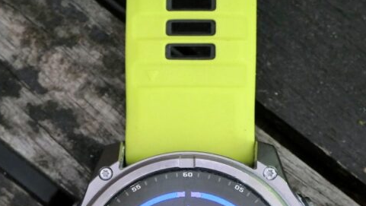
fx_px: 2748
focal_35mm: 283
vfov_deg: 4.3
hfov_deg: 7.6
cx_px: 184
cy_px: 257
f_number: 4.2
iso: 1250
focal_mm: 46.5
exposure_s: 1/80
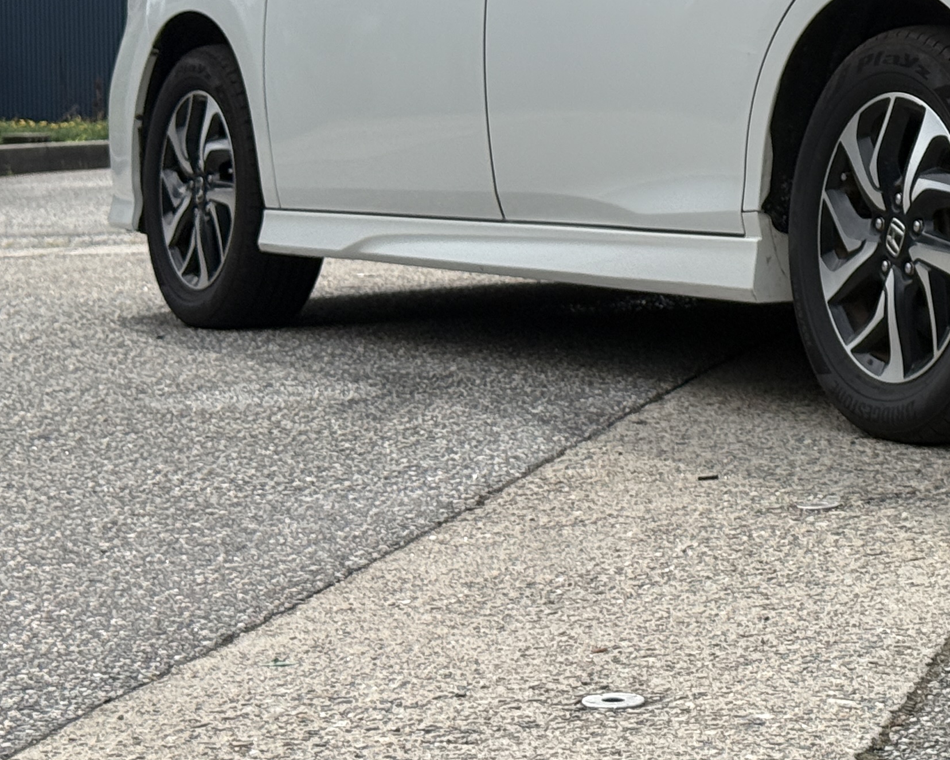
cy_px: -90
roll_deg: +1.5
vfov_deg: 13.2
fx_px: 3206
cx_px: 1078
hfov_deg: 16.3
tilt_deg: +1.9
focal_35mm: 114
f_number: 1.78
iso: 80
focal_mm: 6.76
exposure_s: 1/4878
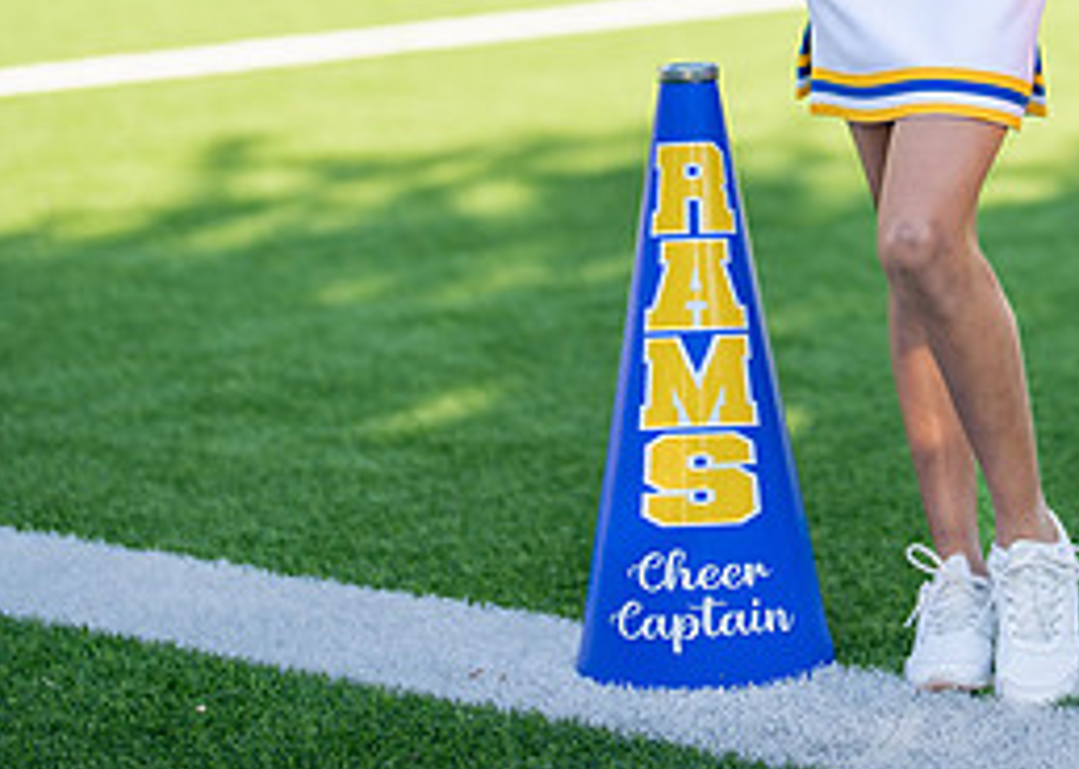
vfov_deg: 10.7
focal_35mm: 132
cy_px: -135
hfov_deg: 15.0
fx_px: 4043
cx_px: 1018
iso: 100
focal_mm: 50
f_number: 1.2
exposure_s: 1/3200
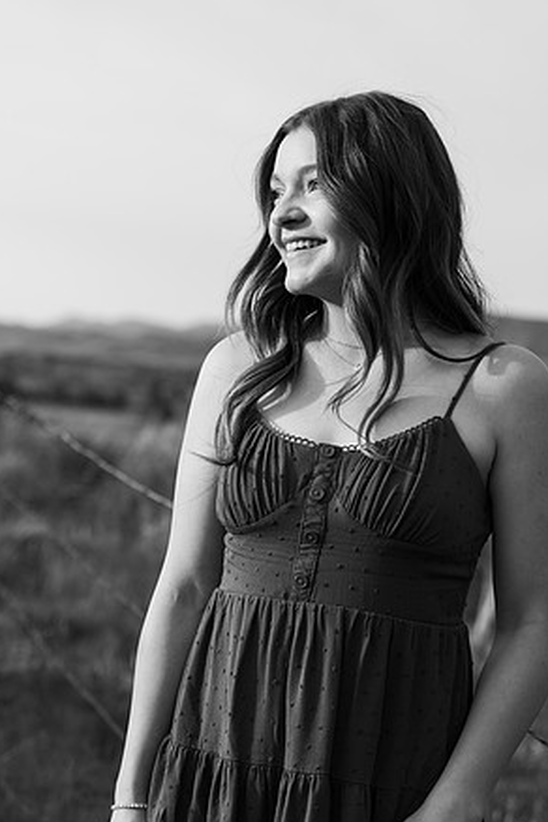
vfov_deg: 28.1
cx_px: 270
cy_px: 411
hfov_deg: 18.9
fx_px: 1644
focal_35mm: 72
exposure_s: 1/250
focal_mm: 70
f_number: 4
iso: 50
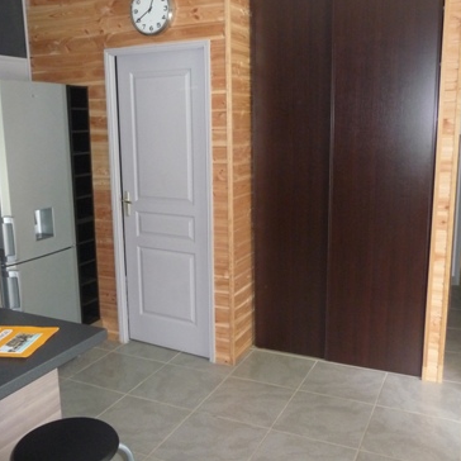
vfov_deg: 48.4
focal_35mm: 34
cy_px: 225
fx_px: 512
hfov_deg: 48.4
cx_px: 220
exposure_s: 1/30
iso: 500
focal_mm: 4.7
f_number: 3.3
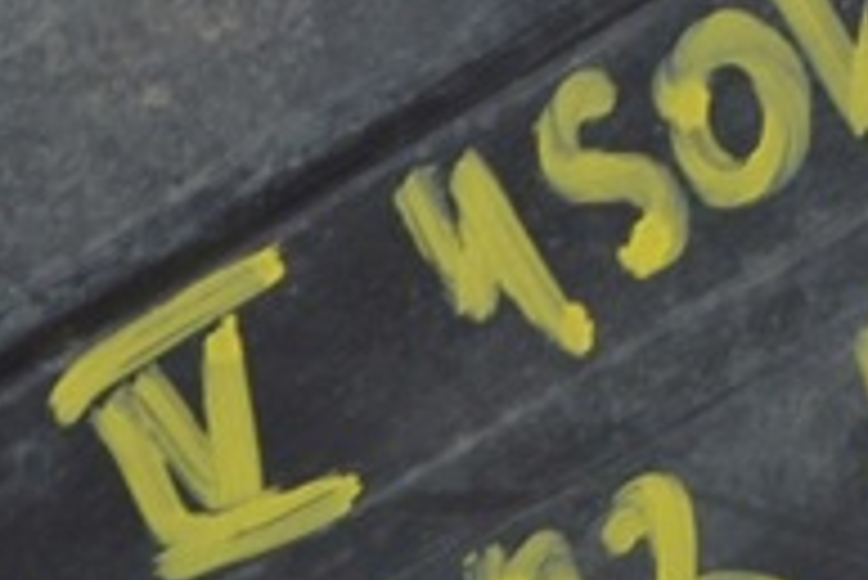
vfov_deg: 6.0
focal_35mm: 228
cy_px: -205
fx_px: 5501
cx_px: 45
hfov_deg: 9.0
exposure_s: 1/20
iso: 400
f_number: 5.6
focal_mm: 46
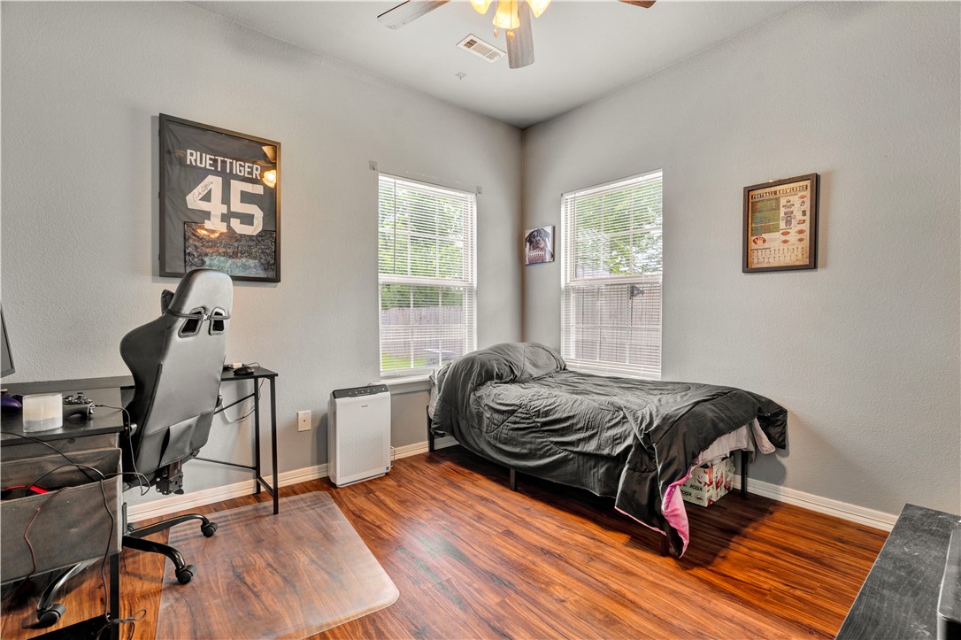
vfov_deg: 73.7
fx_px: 427
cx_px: 480
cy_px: 320
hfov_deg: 96.8
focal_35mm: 16
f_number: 7.1
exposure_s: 1/2
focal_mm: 16
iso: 80
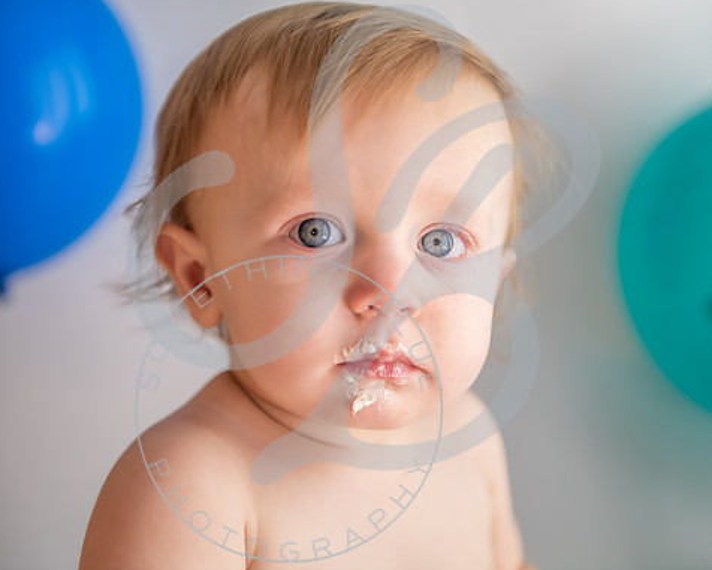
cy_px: 284
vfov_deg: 19.2
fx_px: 1686
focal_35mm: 80
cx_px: 363
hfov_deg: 23.8
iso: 320
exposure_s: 1/200
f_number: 2.8
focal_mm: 70
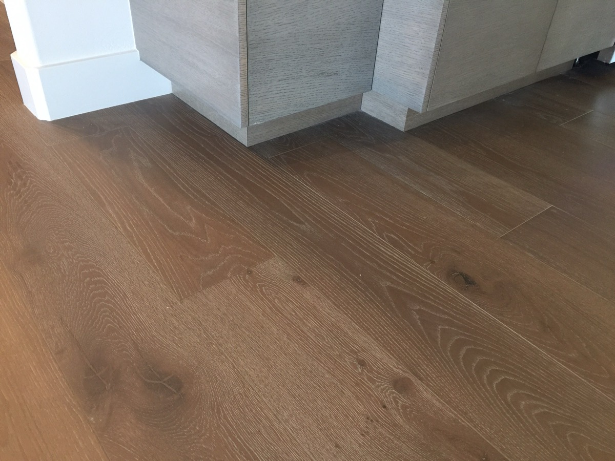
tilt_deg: -35.6
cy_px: 230
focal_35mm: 29
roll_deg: -3.7
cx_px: 308
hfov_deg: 61.7
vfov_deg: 48.2
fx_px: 515
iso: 80
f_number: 2.2
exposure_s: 1/15
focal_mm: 4.15
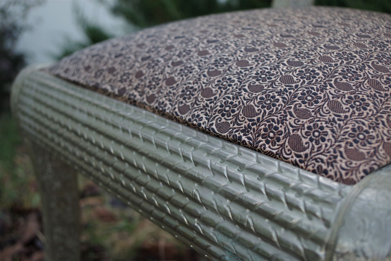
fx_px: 500
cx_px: 196
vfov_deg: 29.2
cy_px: 130
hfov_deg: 42.7
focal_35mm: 46
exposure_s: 1/100
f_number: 4
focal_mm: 30.63
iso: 100
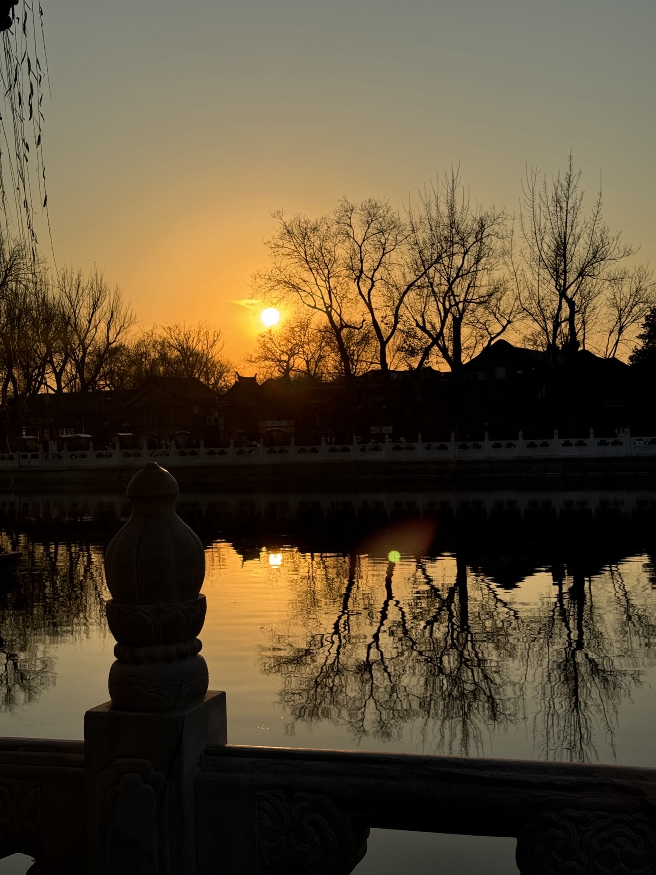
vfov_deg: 39.7
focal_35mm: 48
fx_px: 1213
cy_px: 438
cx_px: 328
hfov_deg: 30.3
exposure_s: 1/9009
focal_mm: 6.76
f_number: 1.78
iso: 80
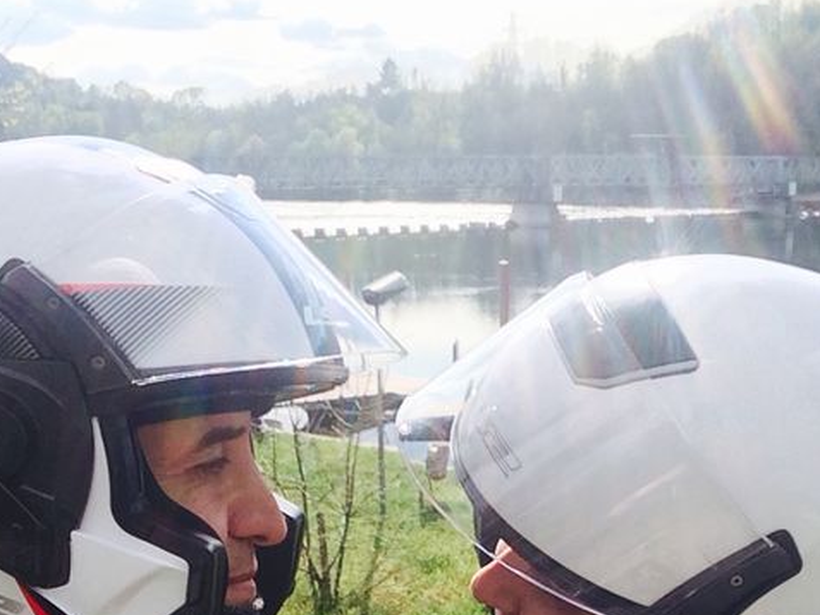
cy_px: 495
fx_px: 1232
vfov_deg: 27.5
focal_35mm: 52
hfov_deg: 36.7
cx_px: 483
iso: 50
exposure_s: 1/943
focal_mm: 2.15
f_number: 2.4
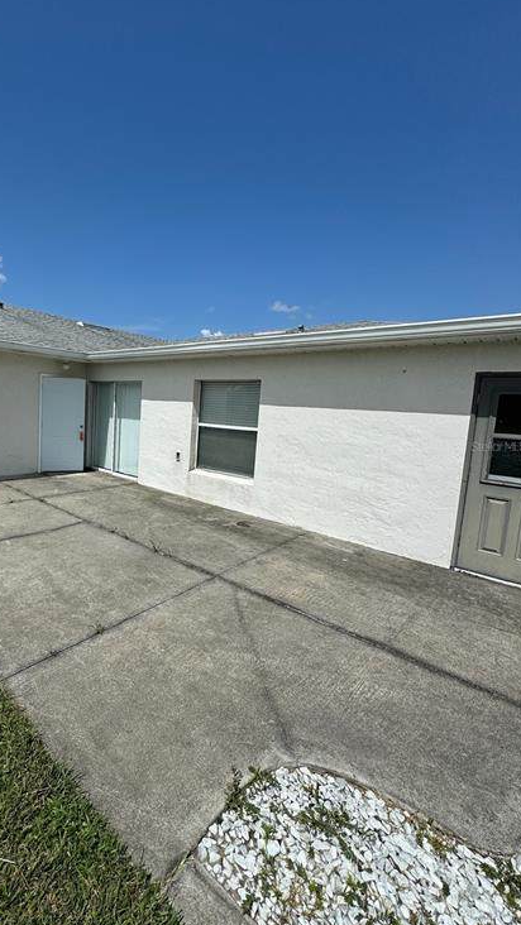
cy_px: 446
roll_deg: -2.6
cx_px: 164
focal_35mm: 16
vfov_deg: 99.3
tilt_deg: -5.7
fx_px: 393
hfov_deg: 64.9
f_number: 2.2
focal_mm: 2.22
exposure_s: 1/4630
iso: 40
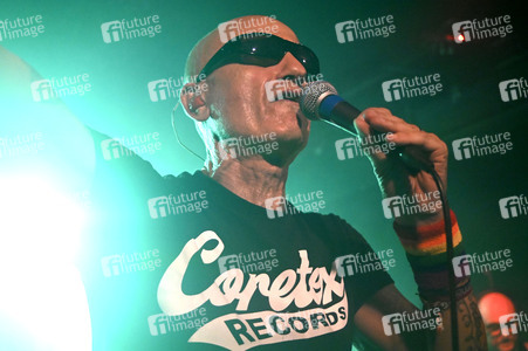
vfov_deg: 31.8
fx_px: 616
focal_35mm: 42
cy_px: 176
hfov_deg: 46.4
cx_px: 264
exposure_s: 1/320
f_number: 3.5
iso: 6400
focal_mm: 42
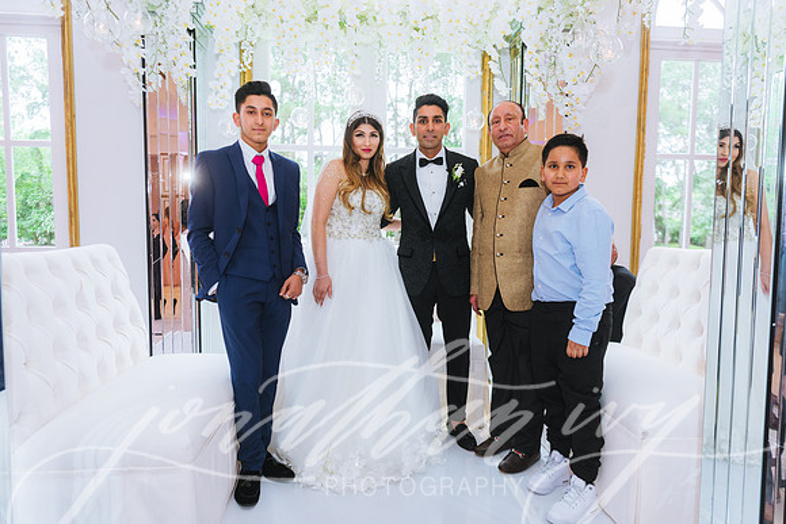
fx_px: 524
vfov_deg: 53.2
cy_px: 262
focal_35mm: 24
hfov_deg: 73.7
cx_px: 393
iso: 800
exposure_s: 1/200
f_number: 2.8
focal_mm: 24
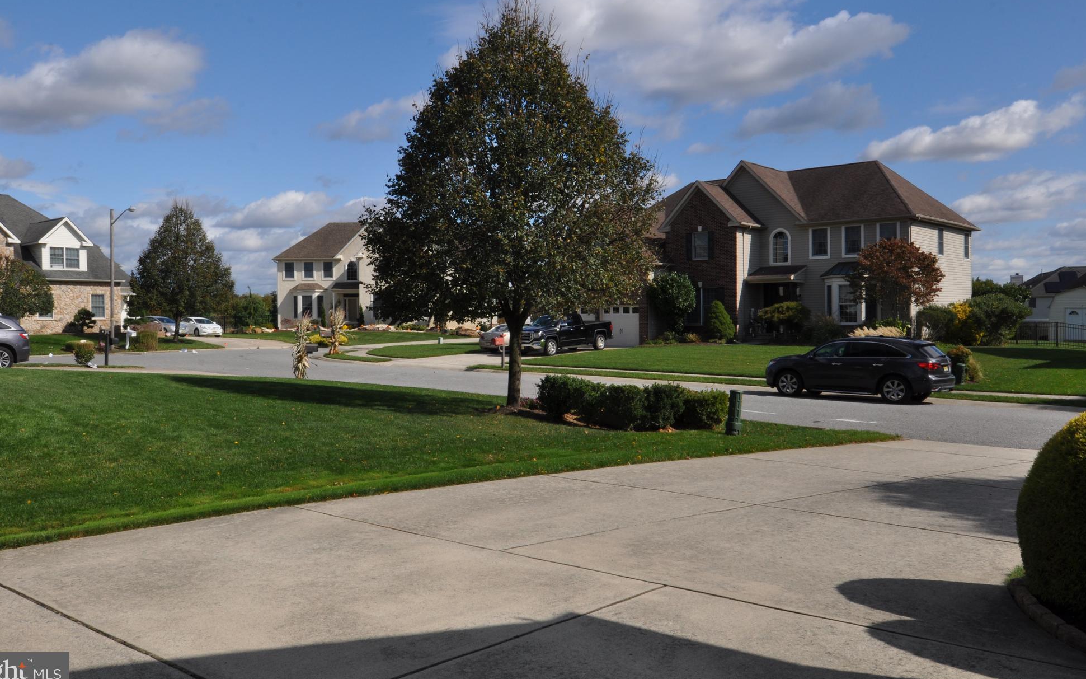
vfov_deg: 43.1
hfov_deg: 64.6
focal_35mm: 29
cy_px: 312
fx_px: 858
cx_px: 519
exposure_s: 1/200
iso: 250
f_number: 19
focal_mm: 18
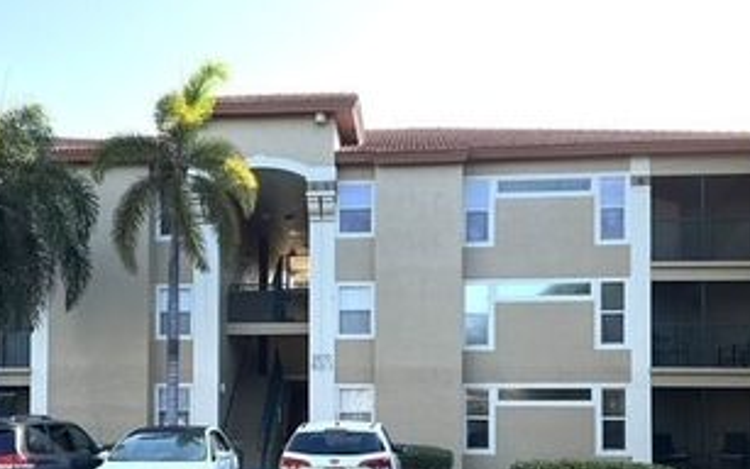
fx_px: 1022
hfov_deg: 40.0
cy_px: 392
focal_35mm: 50
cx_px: 286
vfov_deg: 25.3
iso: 25
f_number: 1.8
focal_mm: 3
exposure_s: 1/473
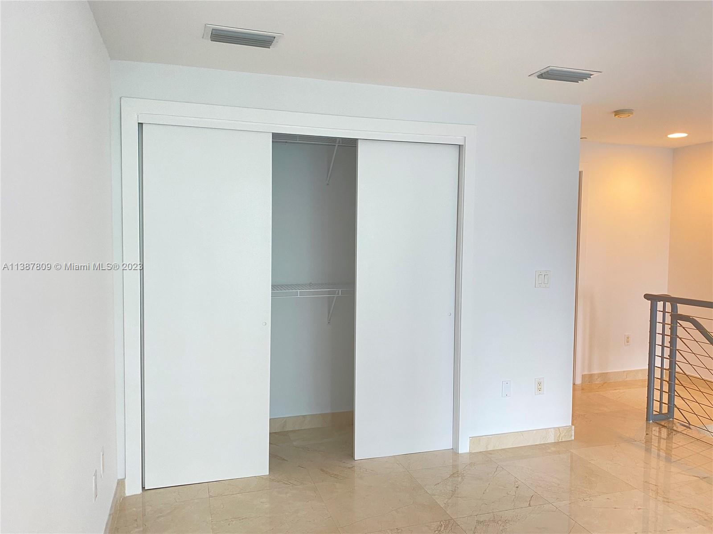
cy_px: 267
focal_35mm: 26
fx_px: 536
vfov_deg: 53.1
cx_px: 356
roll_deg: -0.6
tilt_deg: -2.6
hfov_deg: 67.3
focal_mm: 4.25
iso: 125
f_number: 1.8
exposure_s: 1/60
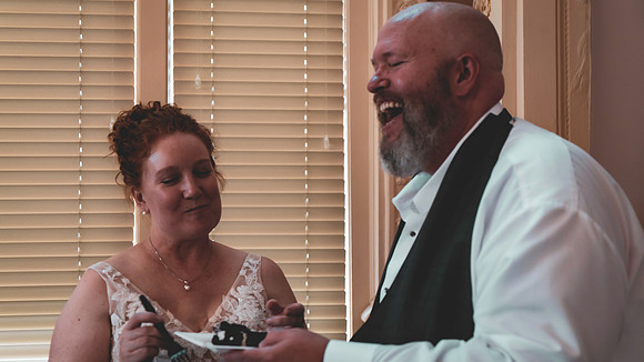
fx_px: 859
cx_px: 322
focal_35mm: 50
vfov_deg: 23.8
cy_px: 181
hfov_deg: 41.1
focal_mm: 48
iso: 1600
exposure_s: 1/160
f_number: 4
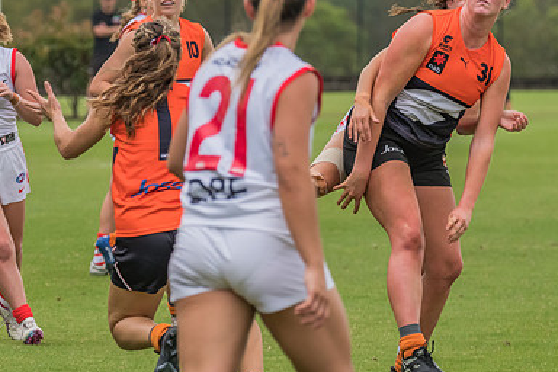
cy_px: 2
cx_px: 430
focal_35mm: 698
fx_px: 10818
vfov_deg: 2.0
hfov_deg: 3.0
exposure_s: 1/1600
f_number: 10
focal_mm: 300
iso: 1000
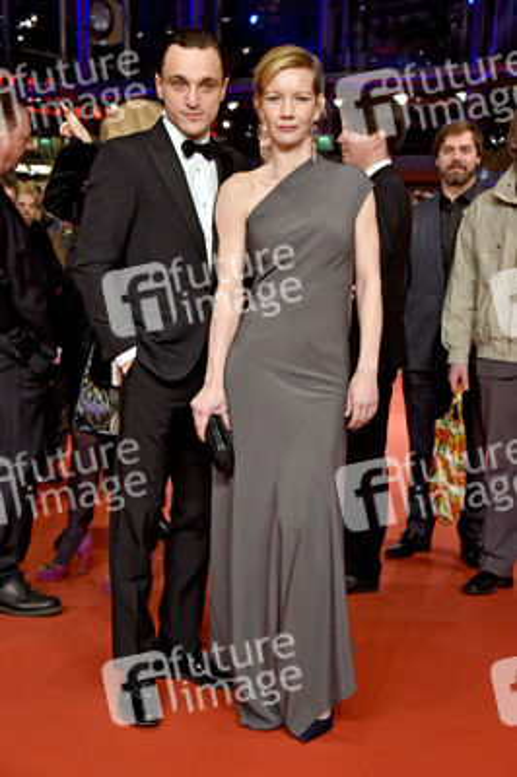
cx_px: 258
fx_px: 1251
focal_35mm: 58
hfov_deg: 23.3
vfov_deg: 34.5
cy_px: 388
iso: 3200
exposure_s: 1/250
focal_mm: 58
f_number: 5
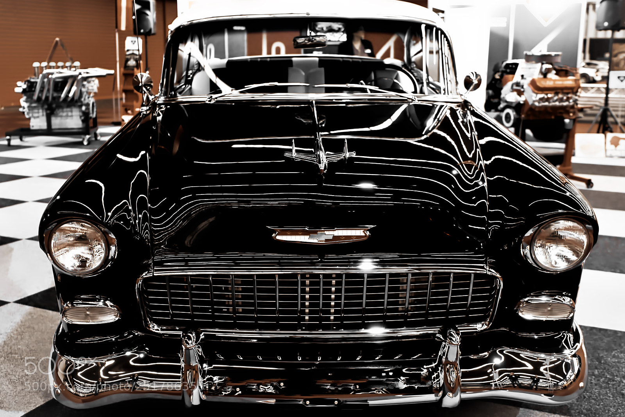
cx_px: 312
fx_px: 608
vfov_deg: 37.9
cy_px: 208
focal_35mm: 35
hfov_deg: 54.4
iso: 2000
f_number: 3.5
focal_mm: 35
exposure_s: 1/40
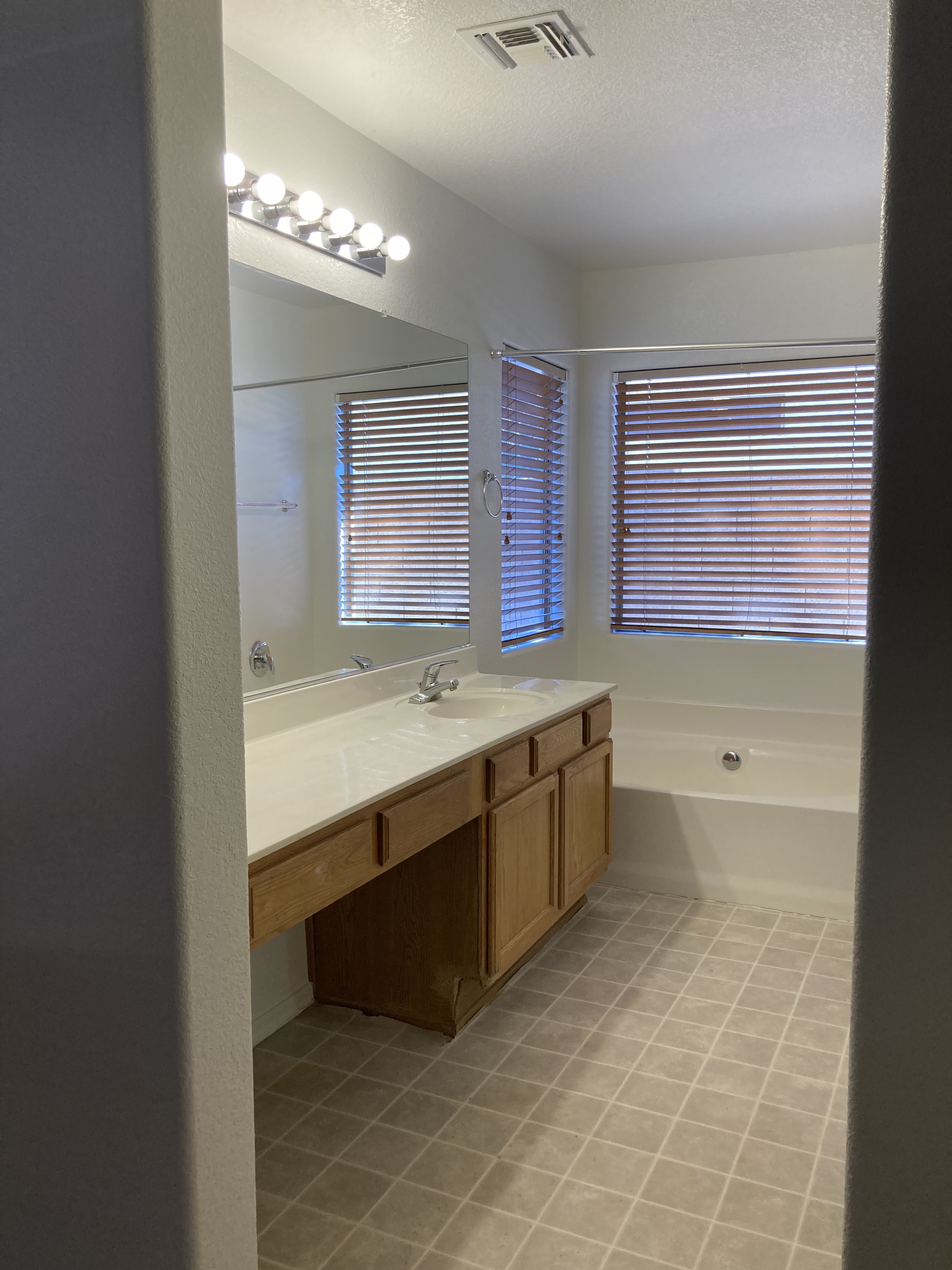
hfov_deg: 49.7
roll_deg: +0.4
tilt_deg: -5.1
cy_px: 635
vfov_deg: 63.4
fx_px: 1027
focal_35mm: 28
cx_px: 476
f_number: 1.8
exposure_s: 1/120
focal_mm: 3.99
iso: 64
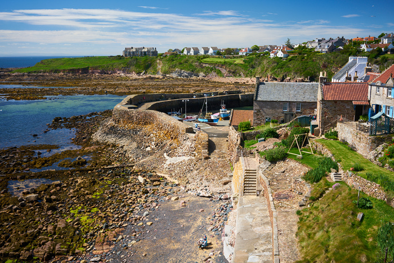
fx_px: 383
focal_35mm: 35
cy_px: 132
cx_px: 197
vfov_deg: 37.9
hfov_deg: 54.4
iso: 100
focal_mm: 35
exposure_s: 1/60
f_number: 8
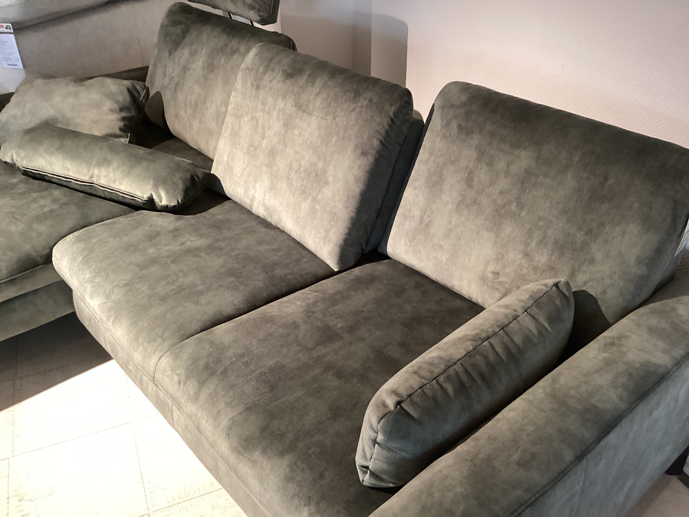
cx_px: 344
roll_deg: +0.1
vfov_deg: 45.4
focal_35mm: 31
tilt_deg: -33.0
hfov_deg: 58.4
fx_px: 617
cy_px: 258
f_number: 2.4
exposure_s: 1/50
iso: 320
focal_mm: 3.3
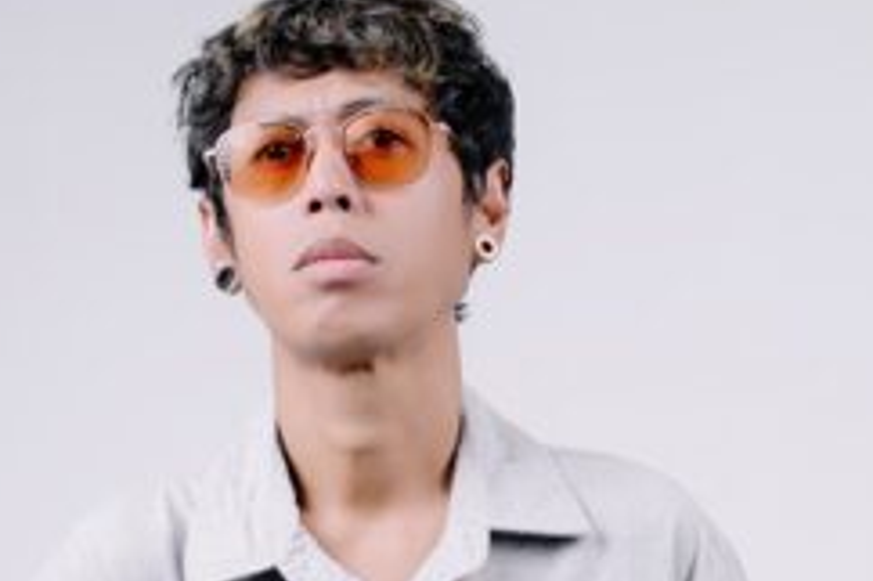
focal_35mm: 159
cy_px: 819
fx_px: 3853
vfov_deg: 8.5
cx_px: 346
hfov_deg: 12.9
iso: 100
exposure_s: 1/125
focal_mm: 50
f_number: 3.2
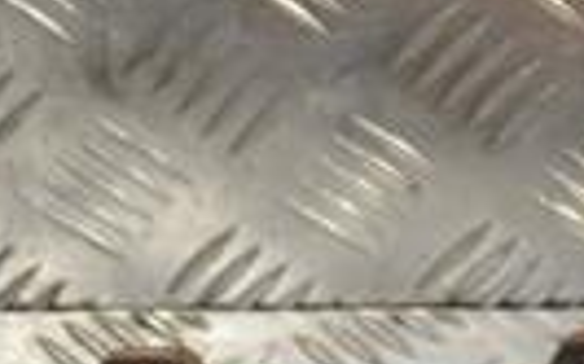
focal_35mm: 220
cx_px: 909
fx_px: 3500
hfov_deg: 9.3
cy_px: 289
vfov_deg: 6.0
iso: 400
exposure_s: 1/100
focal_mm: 32
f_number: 5
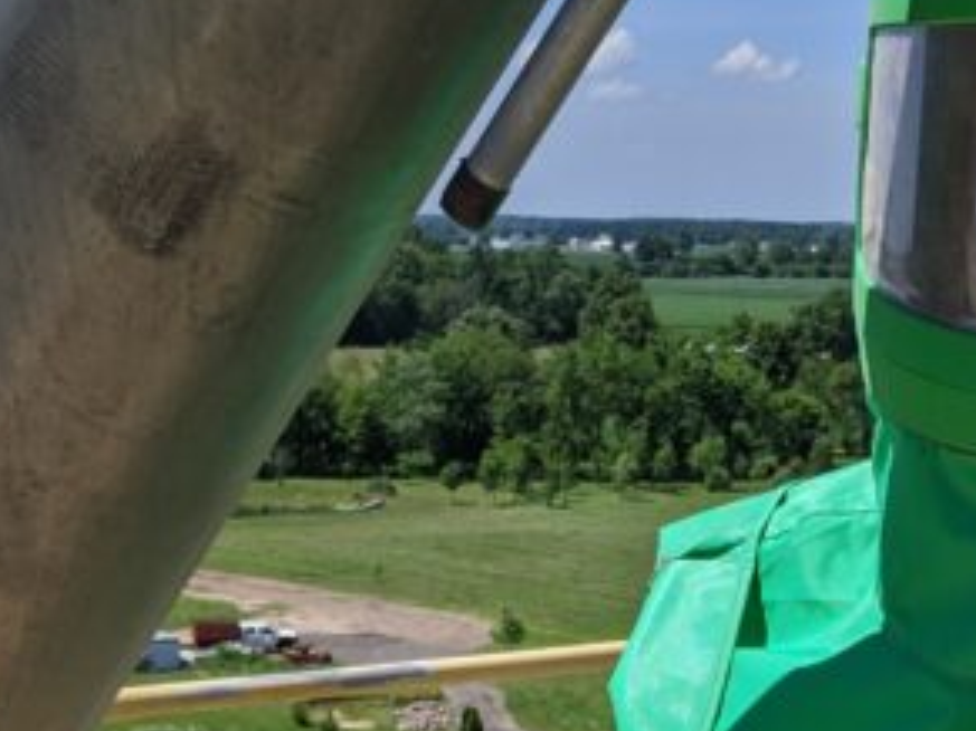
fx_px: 2677
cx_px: 815
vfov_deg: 15.1
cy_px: 815
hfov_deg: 20.4
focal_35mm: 95
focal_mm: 4.44
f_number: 1.8
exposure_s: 1/4695
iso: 63
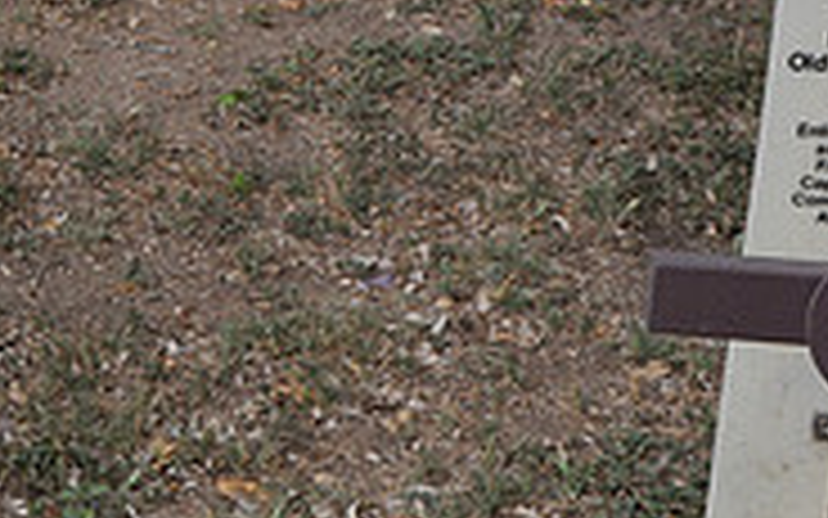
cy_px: -47
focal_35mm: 154
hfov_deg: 13.1
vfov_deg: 8.5
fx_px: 3475
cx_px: -252
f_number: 7.1
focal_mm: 32
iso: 200
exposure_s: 1/200
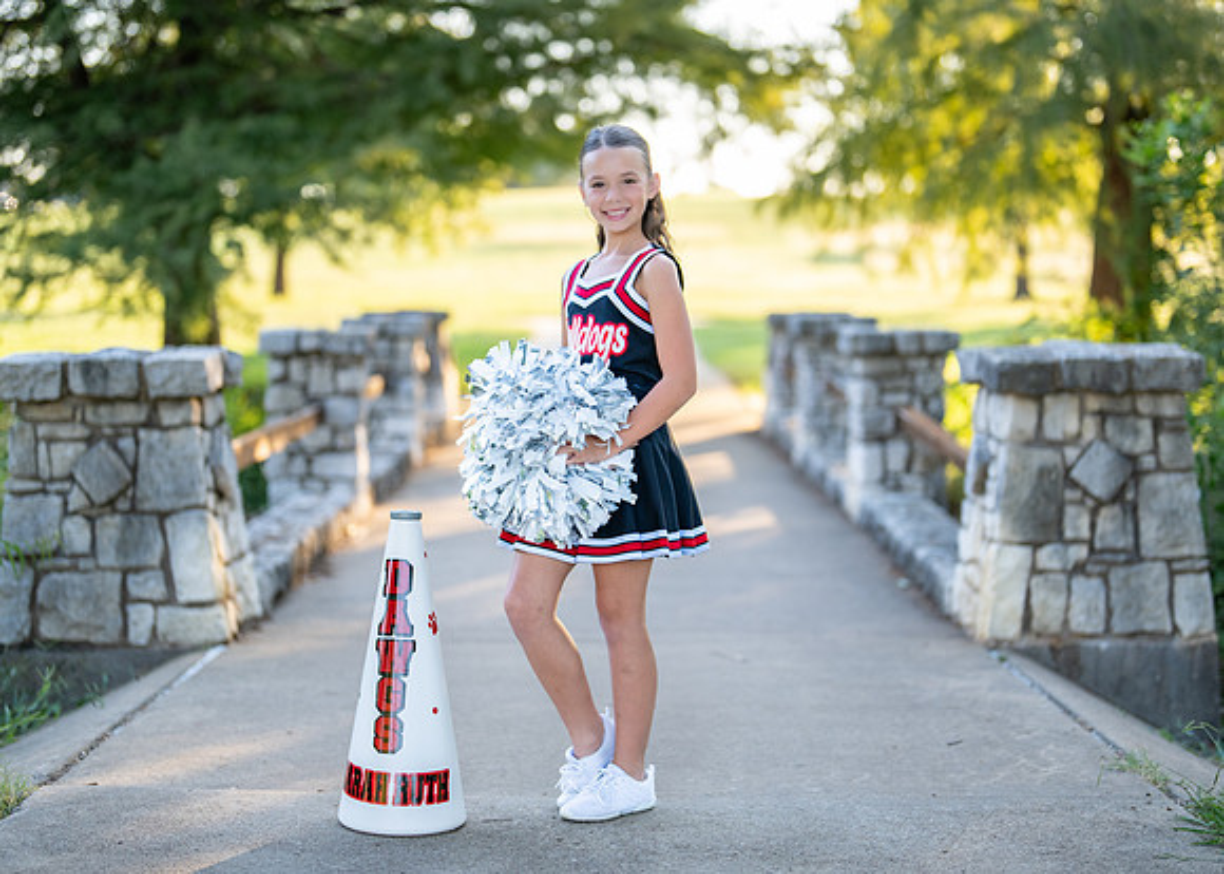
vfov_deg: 22.8
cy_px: 429
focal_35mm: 62
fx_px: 2168
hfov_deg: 31.5
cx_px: 610
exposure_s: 1/1000
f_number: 1.2
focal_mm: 50
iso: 200
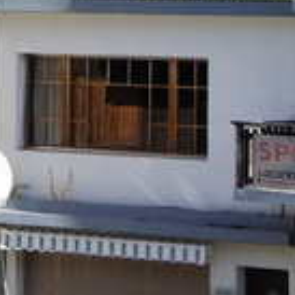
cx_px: -558
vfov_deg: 5.5
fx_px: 3066
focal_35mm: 318
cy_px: -145
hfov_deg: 5.2
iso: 200
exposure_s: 1/100
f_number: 13
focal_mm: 38
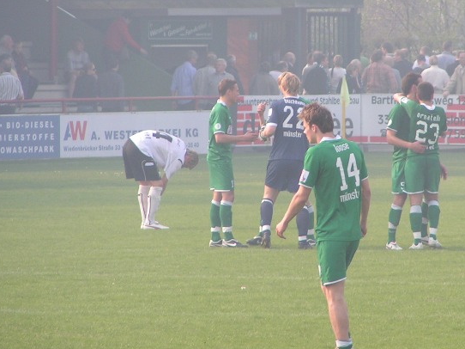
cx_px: 305
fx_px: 7533
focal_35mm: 561
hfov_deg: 3.5
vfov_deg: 2.6
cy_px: 106
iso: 50
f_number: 3.5
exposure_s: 1/400
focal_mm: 58
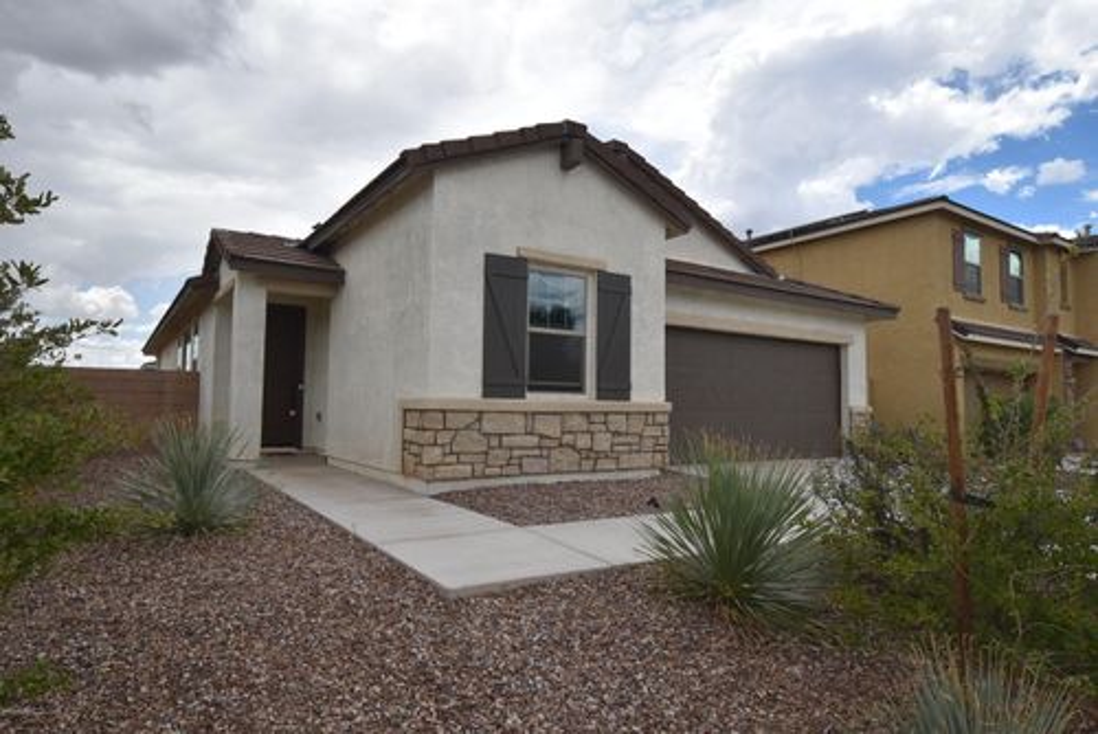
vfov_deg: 59.6
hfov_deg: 81.2
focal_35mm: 21
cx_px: 549
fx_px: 641
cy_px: 367
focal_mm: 14
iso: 200
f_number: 10
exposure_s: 1/400
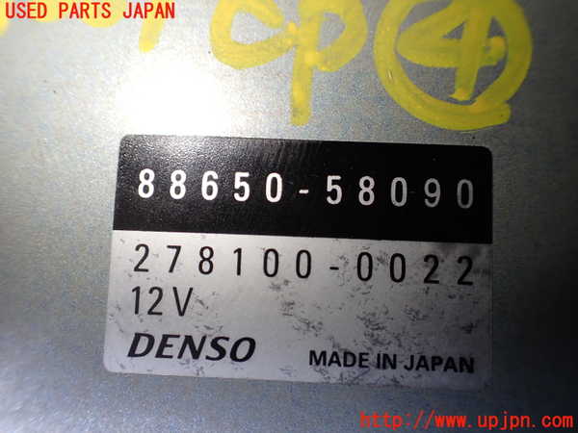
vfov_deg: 46.8
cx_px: 289
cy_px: 216
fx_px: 501
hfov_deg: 60.0
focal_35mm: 30
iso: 100
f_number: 2.3
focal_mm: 5.4
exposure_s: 1/160
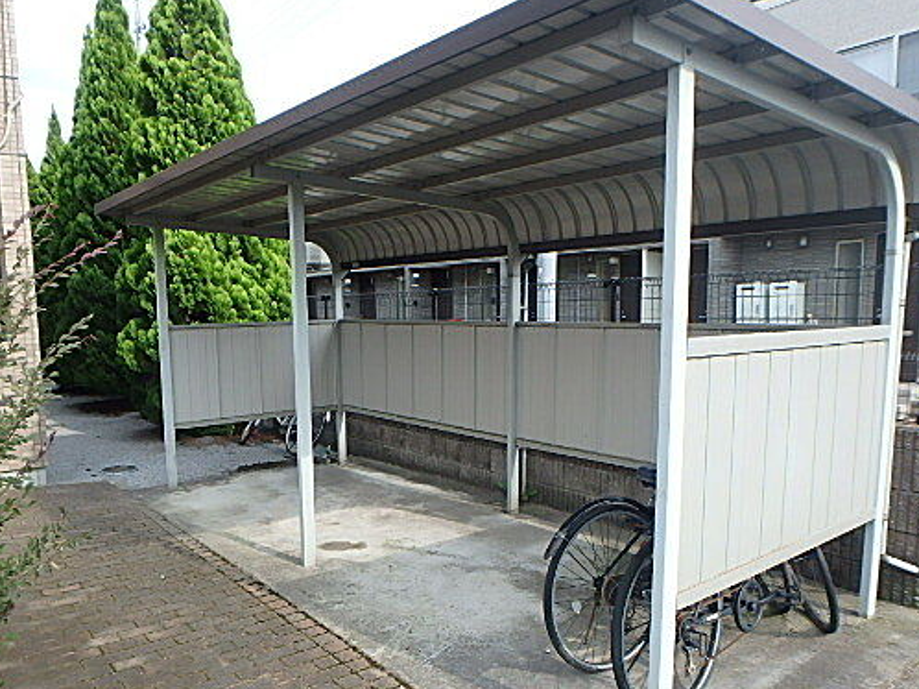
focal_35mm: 27
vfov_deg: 50.9
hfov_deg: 65.2
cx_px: 413
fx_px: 716
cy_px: 423
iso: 125
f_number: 3.5
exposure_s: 1/400
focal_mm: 3.7
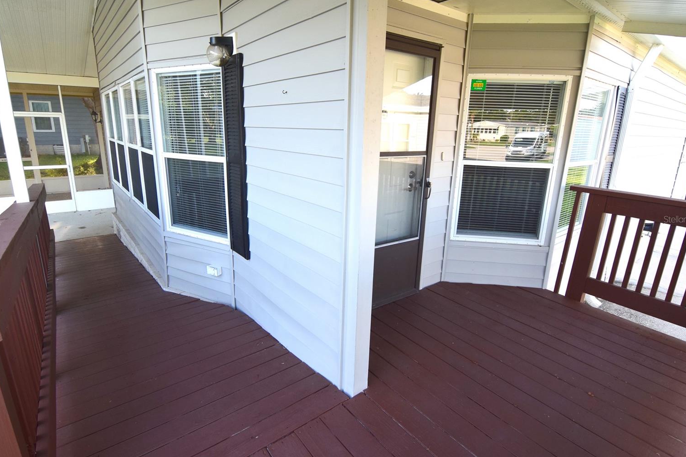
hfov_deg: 91.5
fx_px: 334
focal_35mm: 18
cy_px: 219
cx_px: 340
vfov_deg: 68.7
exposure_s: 1/60
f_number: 8
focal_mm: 11
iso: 560
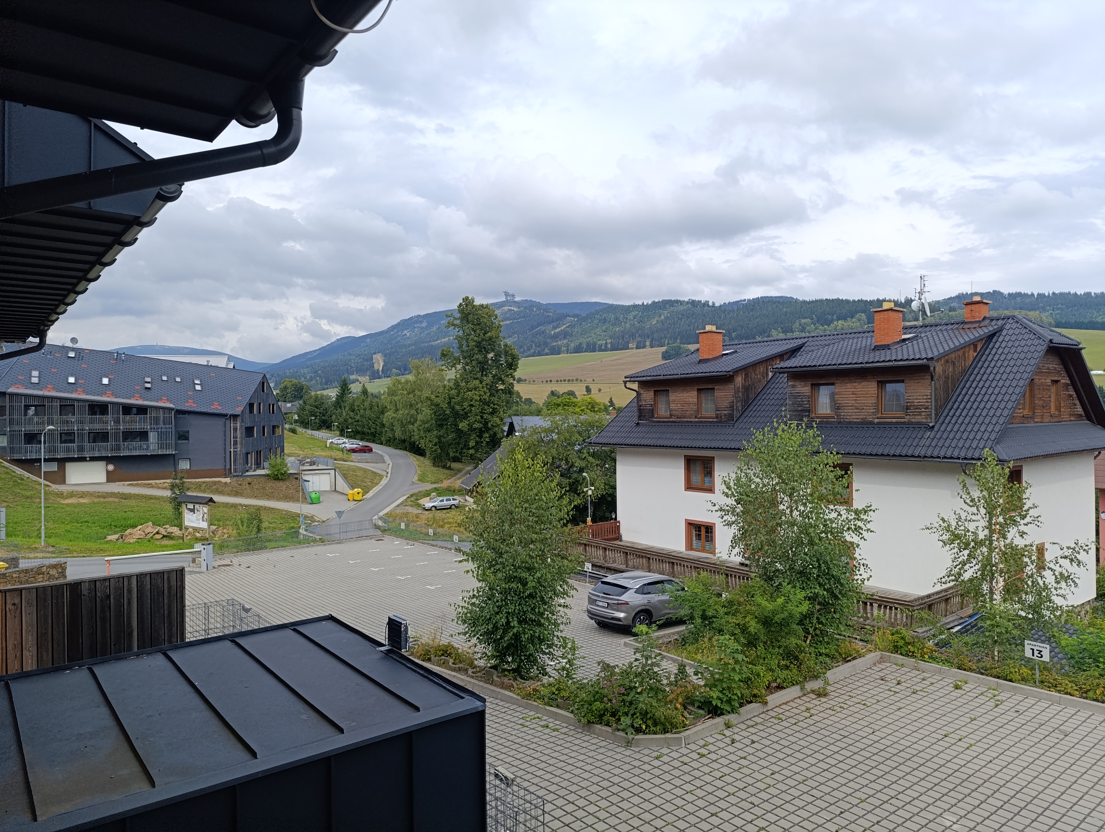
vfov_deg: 59.0
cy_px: 416
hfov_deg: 73.8
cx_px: 552
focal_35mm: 23
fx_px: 735
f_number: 1.6
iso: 50
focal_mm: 6.14
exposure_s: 1/403
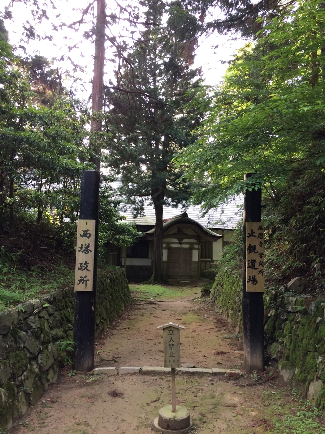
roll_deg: -0.1
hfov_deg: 48.2
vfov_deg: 61.7
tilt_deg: +3.3
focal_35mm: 29
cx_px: 162
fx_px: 363
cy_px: 217
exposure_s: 1/30
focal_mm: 4.15
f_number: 2.2
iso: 32
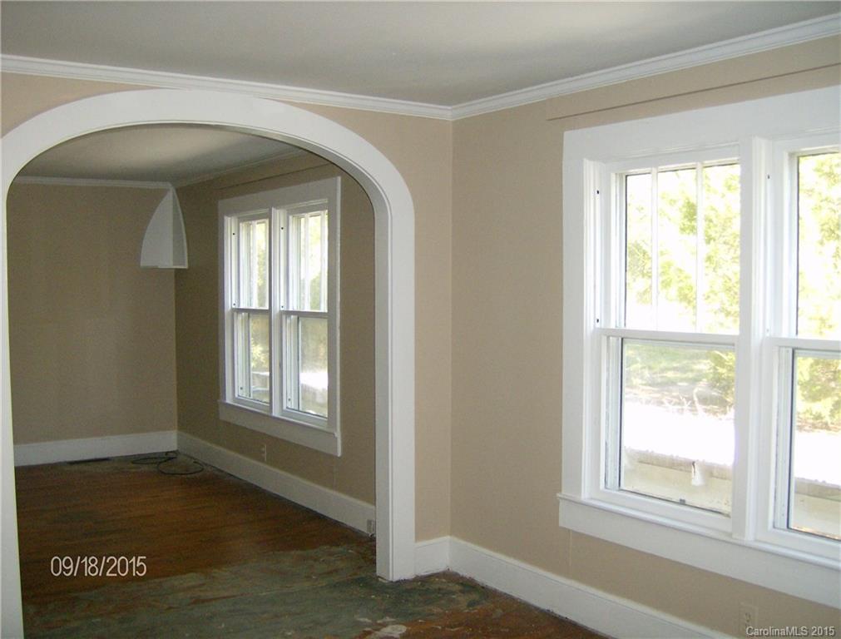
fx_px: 879
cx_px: 420
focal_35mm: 36
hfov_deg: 51.1
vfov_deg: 40.0
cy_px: 320
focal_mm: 6
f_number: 2.8
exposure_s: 1/60
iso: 200
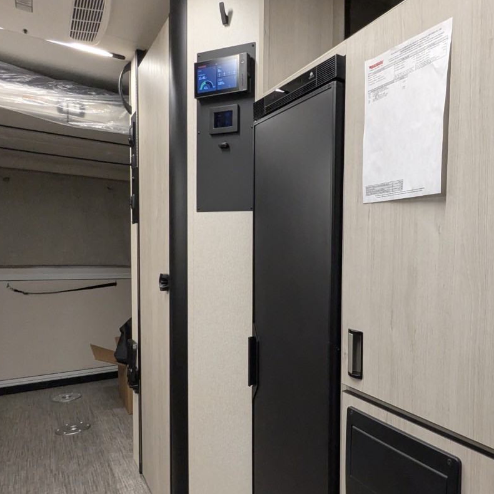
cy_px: 273
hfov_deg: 60.1
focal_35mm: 25
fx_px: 404
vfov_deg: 62.8
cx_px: 359
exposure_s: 1/129
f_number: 2.2
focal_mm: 2.35
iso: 457
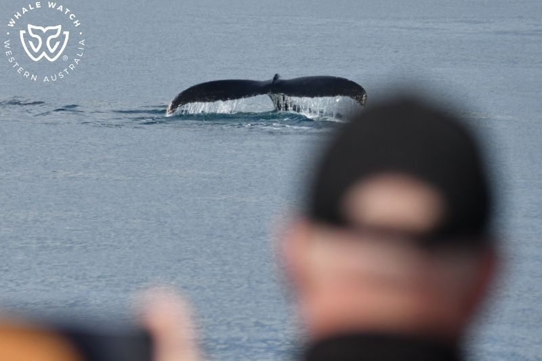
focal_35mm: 210
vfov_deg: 6.5
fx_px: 3161
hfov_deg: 9.8
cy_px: 180
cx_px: 271
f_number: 5.3
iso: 720
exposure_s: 1/8000
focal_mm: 210
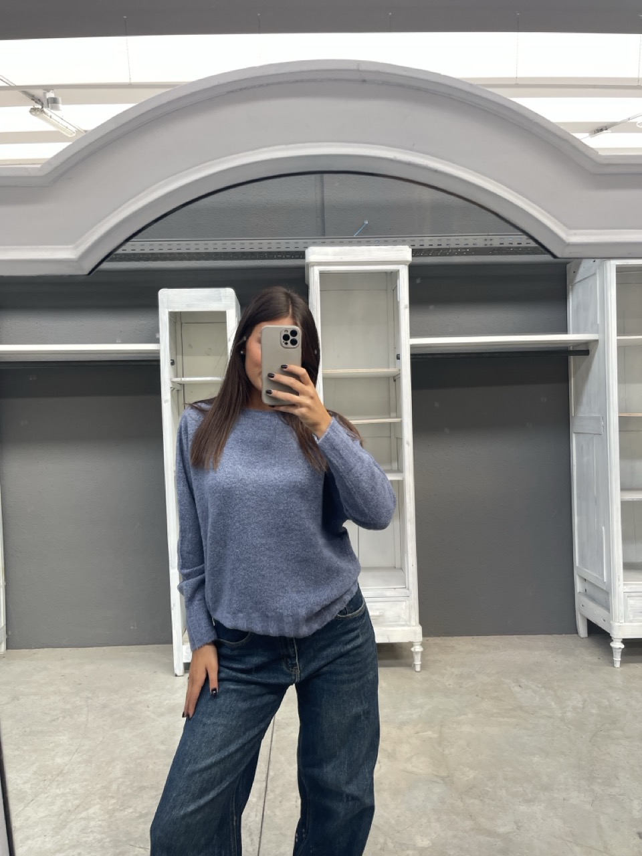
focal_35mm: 25
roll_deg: +0.4
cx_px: 321
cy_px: 428
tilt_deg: -13.4
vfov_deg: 69.4
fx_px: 618
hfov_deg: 54.9
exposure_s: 1/121
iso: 125
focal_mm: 5.1
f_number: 1.6
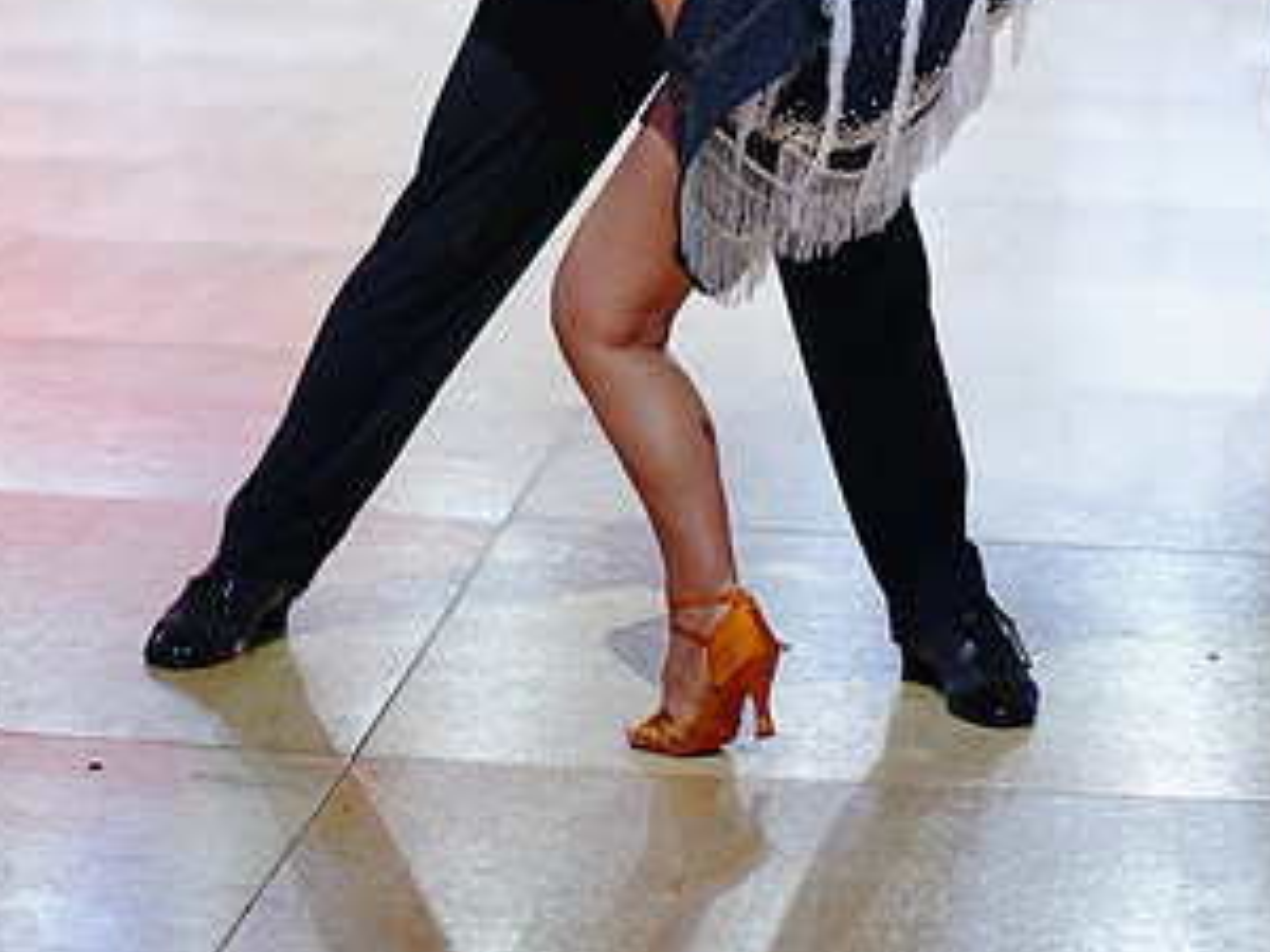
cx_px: 722
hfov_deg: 16.8
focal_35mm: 117
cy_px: -224
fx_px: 4293
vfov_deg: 12.3
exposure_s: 1/400
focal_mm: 63
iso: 320
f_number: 2
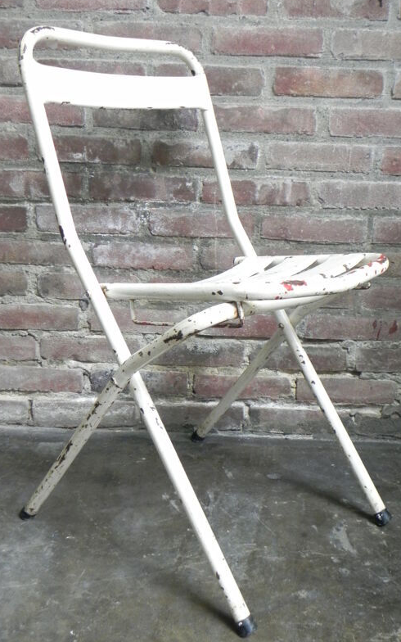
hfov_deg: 32.0
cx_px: 196
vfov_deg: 49.3
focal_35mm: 40
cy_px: 315
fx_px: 699
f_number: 3.2
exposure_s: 1/12.5
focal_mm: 6.6
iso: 400
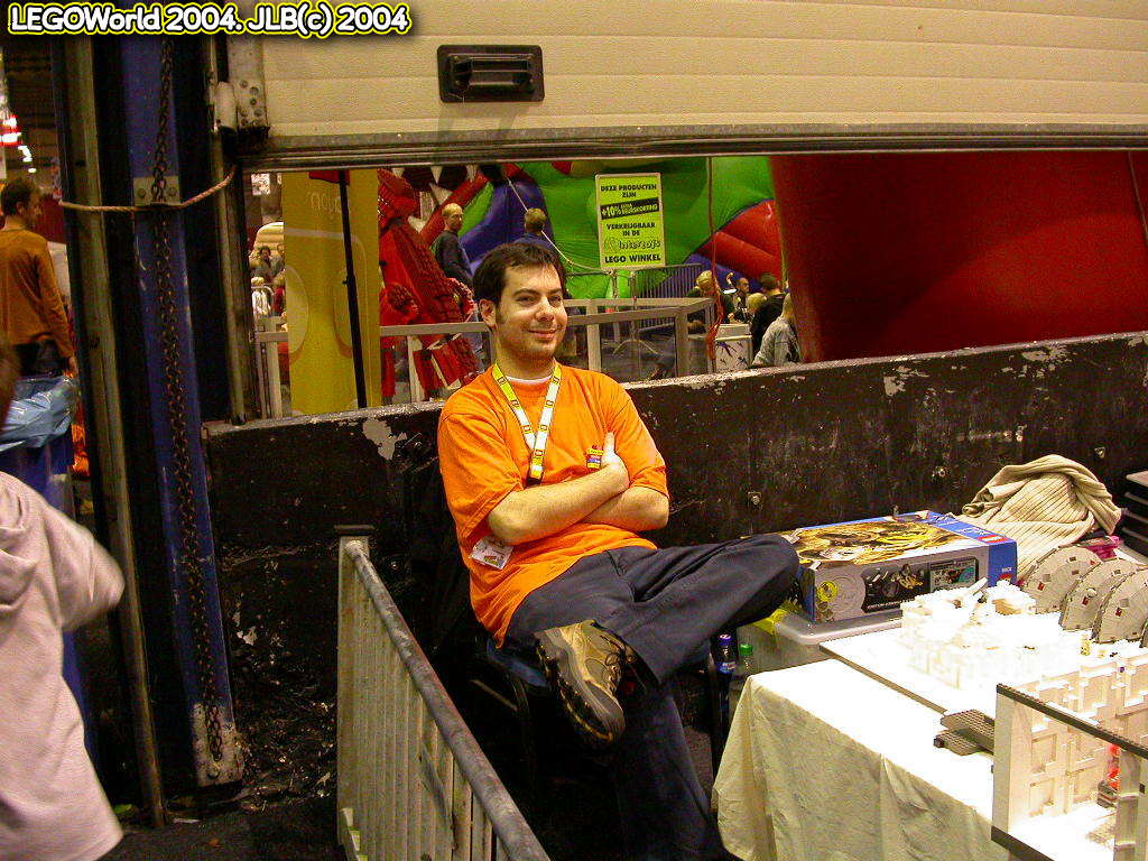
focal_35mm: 38
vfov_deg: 37.7
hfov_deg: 49.0
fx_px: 1260
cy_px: 430
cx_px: 574
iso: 400
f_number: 2.6
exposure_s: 1/30
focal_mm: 7.85
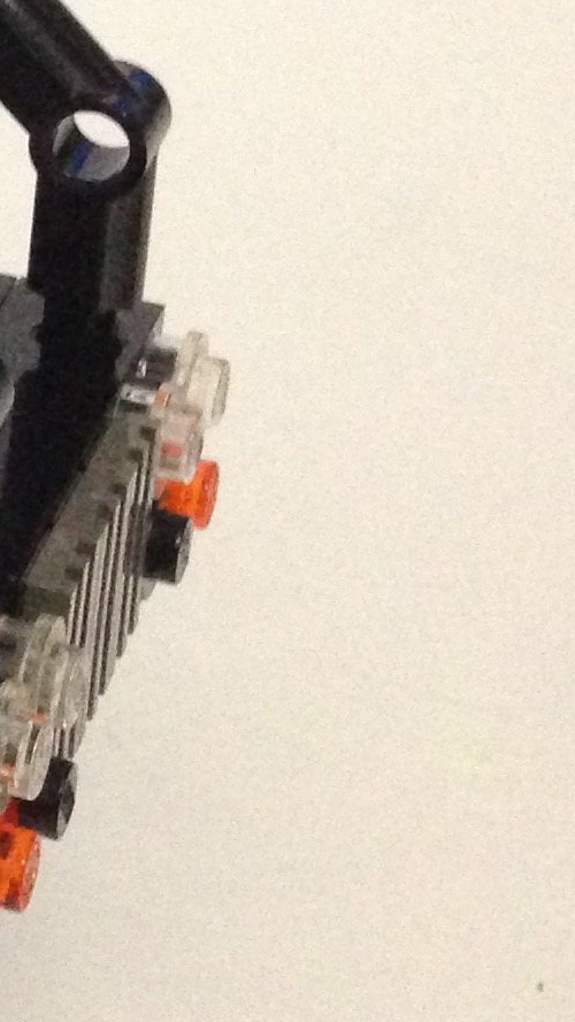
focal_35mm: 132
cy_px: -5
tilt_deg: -21.9
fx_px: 3578
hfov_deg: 7.8
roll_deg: +0.8
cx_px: -1213
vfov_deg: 15.9
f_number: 2.4
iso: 400
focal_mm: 4.12
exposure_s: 1/15
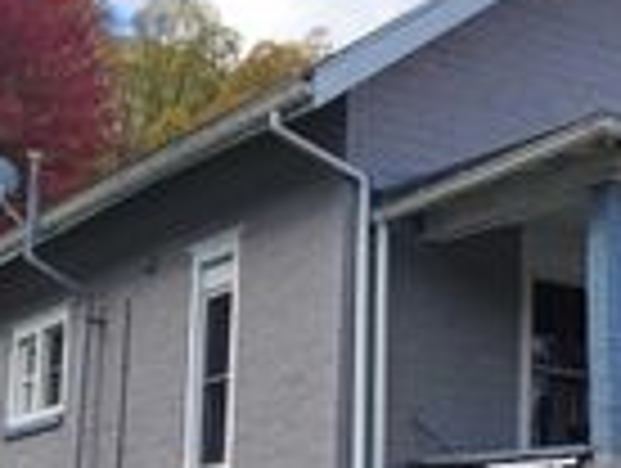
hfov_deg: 20.6
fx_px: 1689
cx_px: 500
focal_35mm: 94
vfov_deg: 15.7
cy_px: 344
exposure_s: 1/1628
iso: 40
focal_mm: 5.4
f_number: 1.8
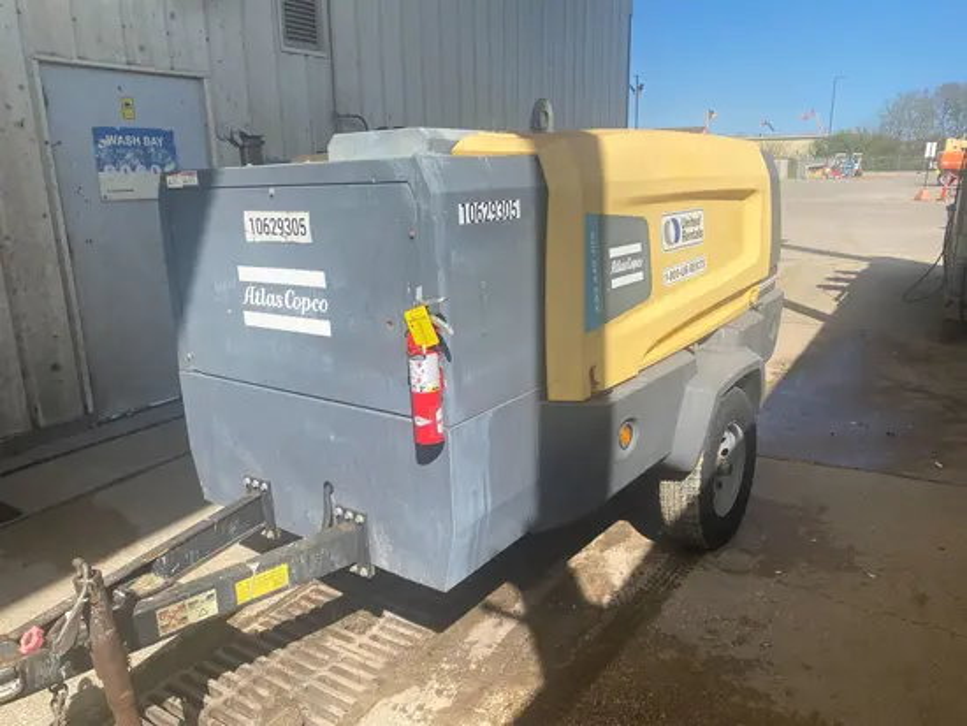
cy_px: 363
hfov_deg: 67.3
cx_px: 484
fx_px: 727
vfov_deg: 53.1
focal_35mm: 26
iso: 32
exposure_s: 1/2625
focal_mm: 4.25
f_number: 1.8
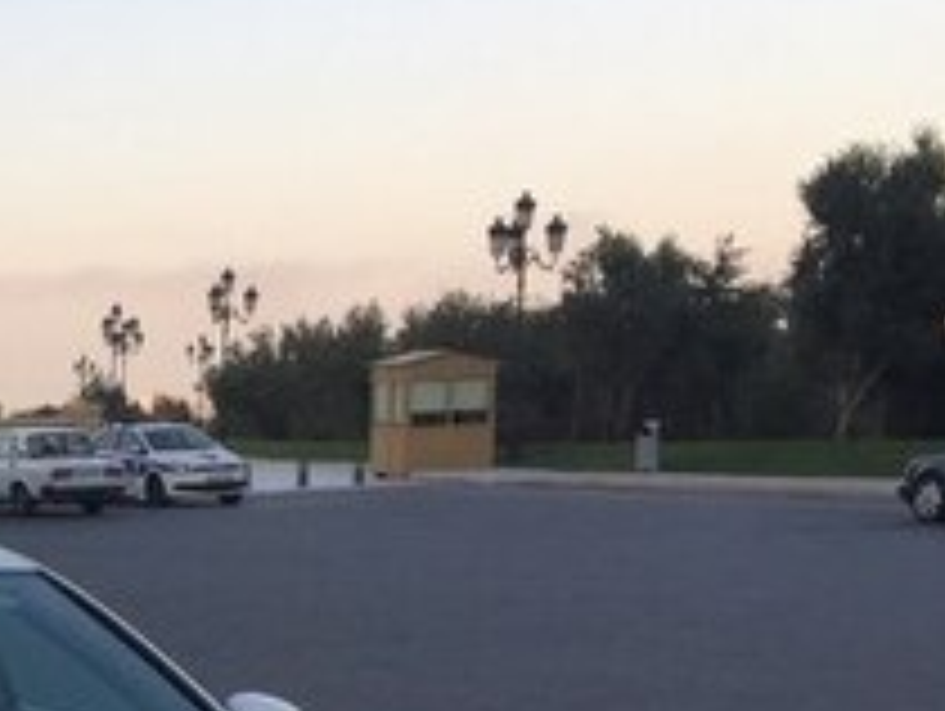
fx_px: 2487
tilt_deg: -12.2
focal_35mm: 91
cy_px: 974
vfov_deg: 15.3
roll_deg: +1.1
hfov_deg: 20.2
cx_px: -176
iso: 32
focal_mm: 4.15
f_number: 2.2
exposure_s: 1/471
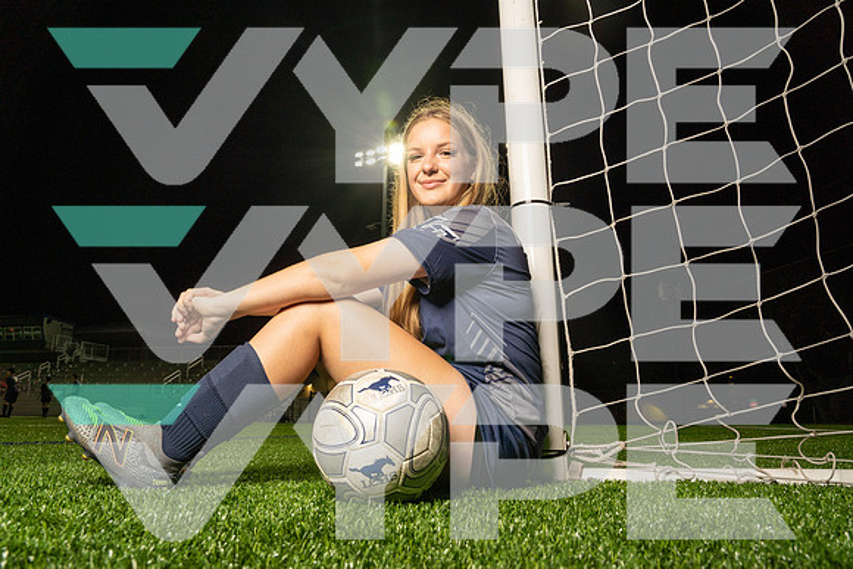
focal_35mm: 25
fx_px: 592
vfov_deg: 51.3
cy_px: 284
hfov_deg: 71.5
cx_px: 426
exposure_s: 1/200
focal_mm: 25
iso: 500
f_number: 7.1
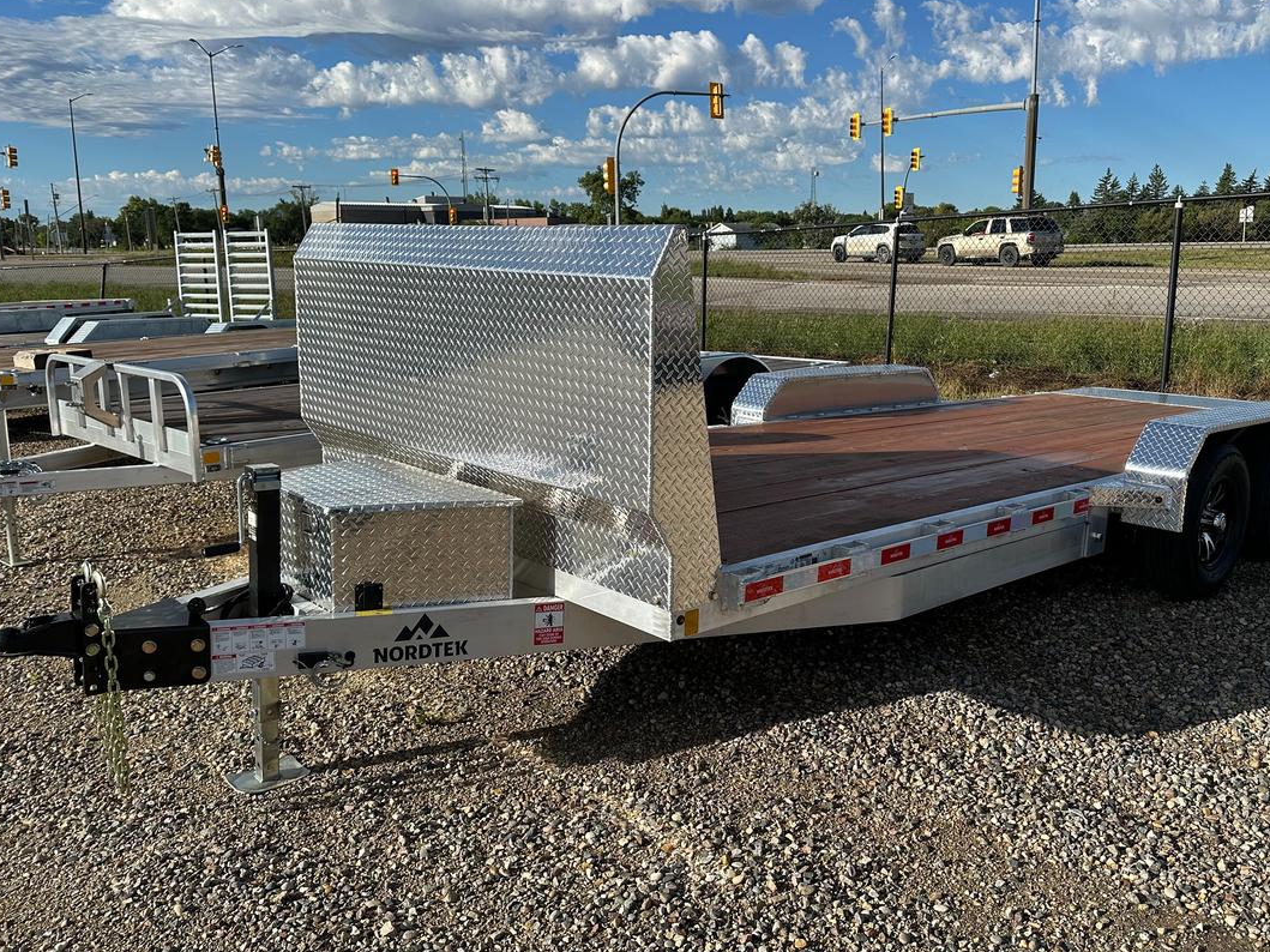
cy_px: 444
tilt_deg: -9.5
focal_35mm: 29
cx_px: 738
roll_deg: +0.7
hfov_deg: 61.3
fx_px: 1064
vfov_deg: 48.2
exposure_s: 1/4545
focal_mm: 6.86
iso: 80
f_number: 1.78
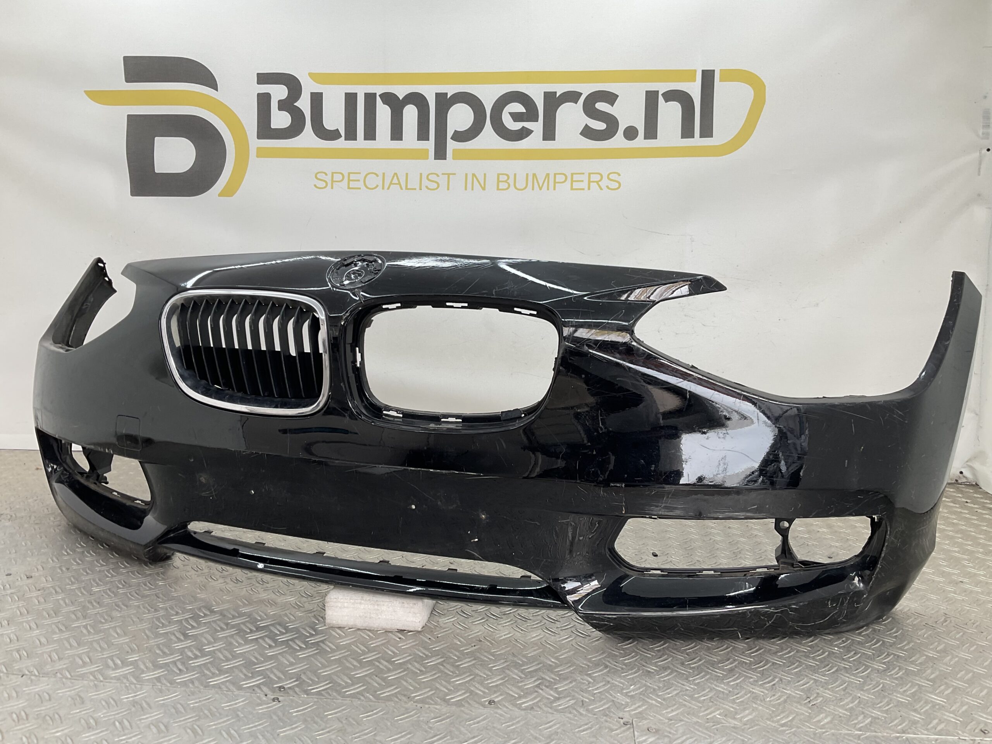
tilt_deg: -9.1
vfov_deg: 48.2
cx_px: 496
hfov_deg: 61.7
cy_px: 372
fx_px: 831
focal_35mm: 29
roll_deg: -2.4
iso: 20
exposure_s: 1/120
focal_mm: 3
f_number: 1.8
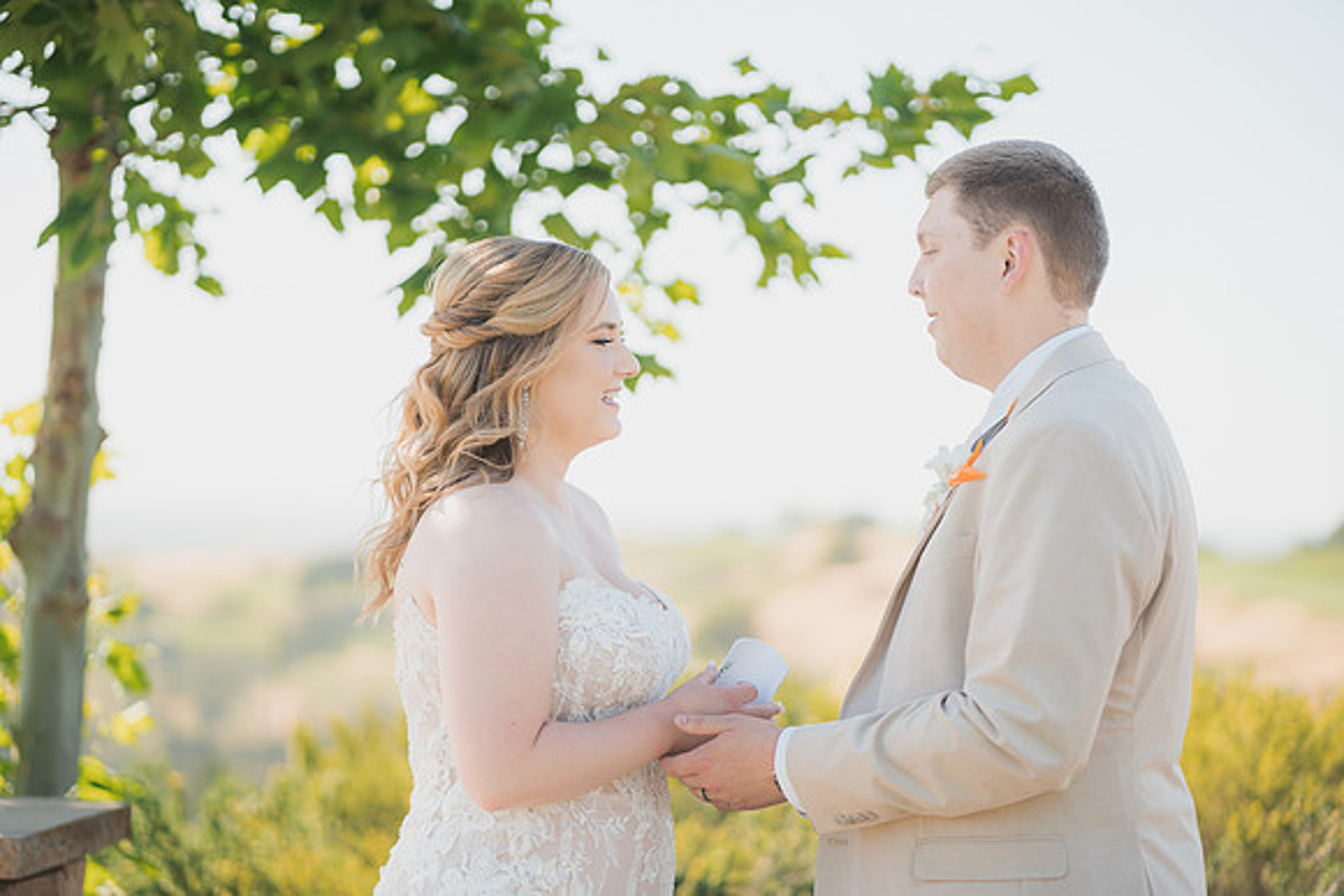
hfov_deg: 23.9
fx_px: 3174
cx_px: 672
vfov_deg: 16.1
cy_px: 448
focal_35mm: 85
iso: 125
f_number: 1.8
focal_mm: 85
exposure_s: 1/2000
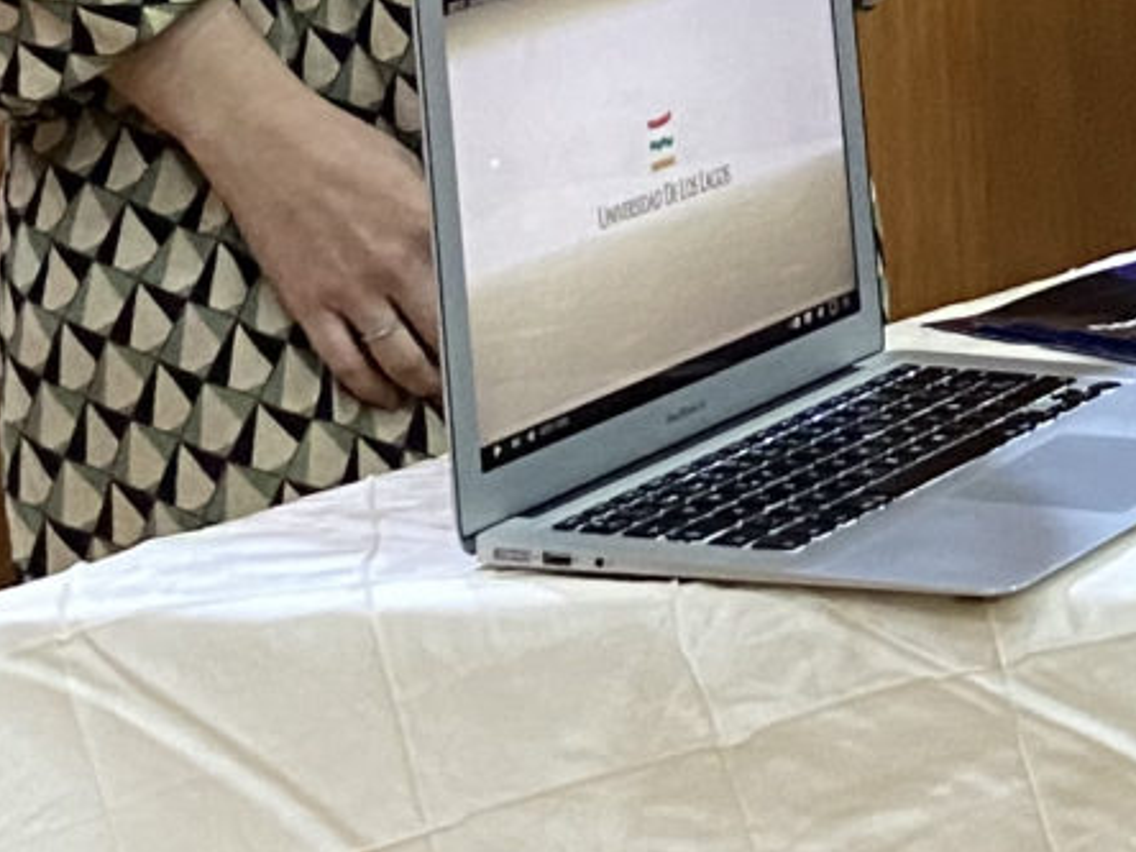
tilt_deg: -0.2
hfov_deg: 13.0
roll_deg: +3.3
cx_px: 1200
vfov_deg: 9.4
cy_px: -698
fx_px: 4923
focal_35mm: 150
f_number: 1.8
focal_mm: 4.25
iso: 500
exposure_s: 1/30
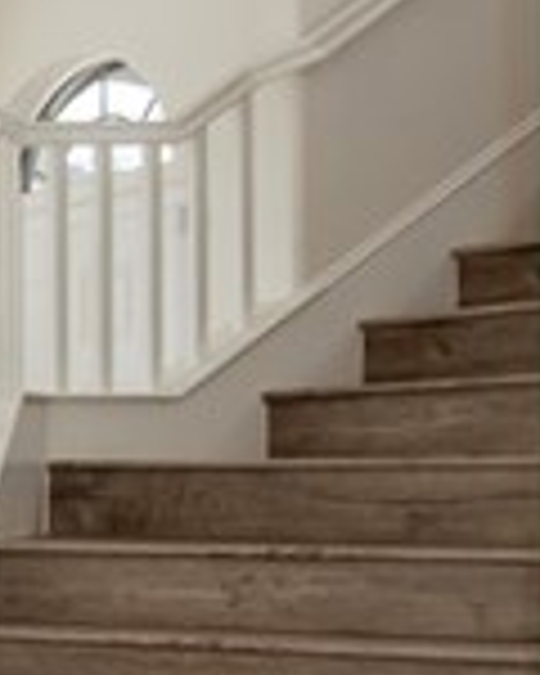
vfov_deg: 21.1
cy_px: 520
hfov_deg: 10.4
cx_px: -1184
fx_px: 1798
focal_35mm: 90
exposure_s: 1/125
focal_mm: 14
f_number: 5.6
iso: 100
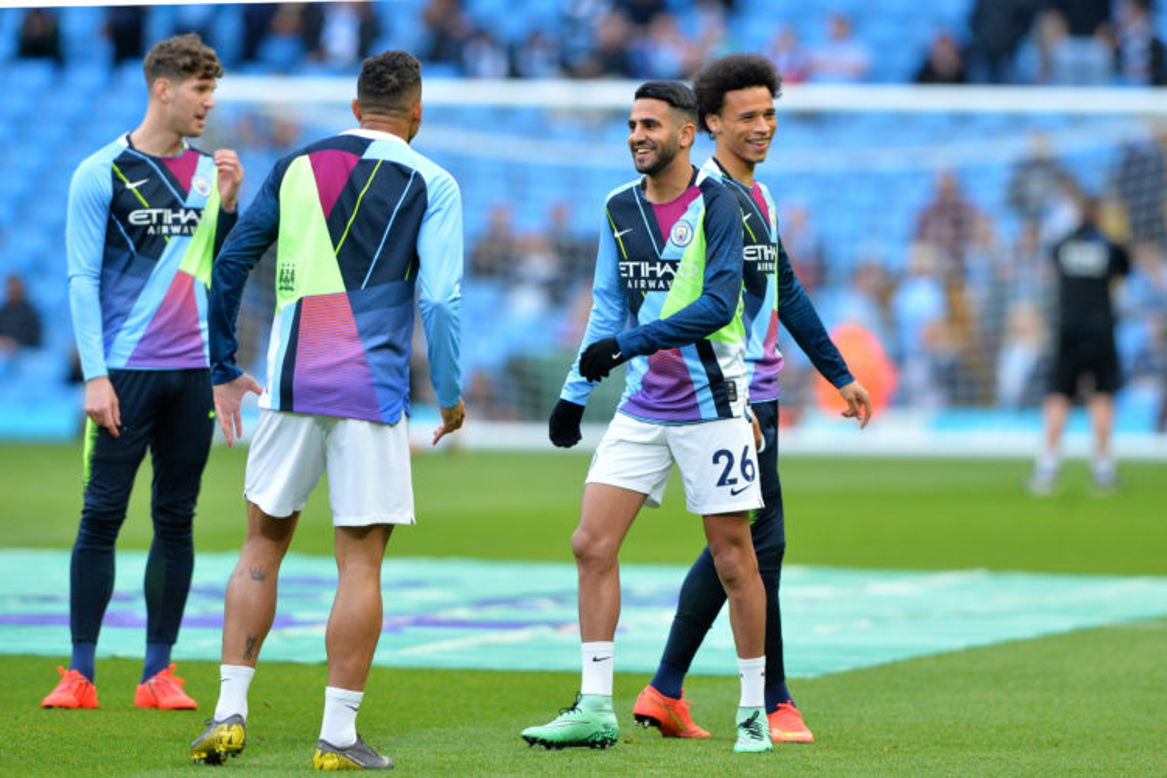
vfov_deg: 3.4
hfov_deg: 5.2
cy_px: 389
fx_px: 12966
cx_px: 584
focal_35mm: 400
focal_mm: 400
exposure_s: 1/1250
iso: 2000
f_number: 3.5
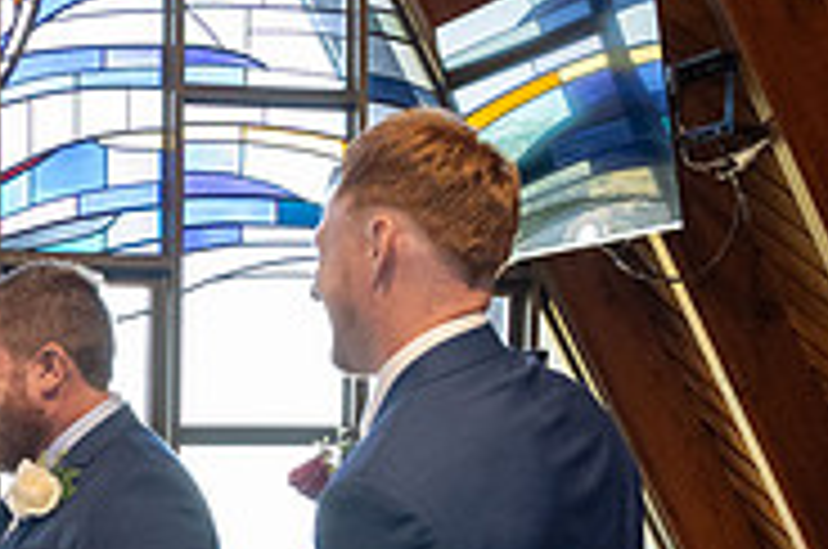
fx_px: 2043
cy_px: 731
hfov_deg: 21.6
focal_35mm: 89
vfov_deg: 14.6
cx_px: -99
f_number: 5.6
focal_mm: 28
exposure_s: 1/200
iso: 2000
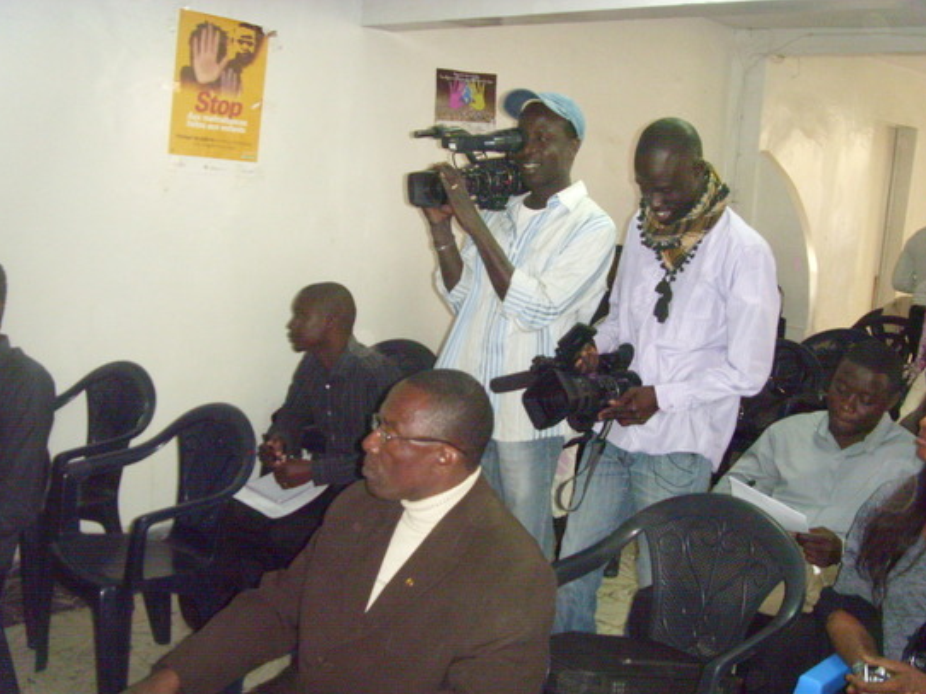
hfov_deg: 56.8
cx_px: 472
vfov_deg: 44.1
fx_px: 856
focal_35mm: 32
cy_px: 356
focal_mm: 6.3
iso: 400
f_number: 3.5
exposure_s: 1/30
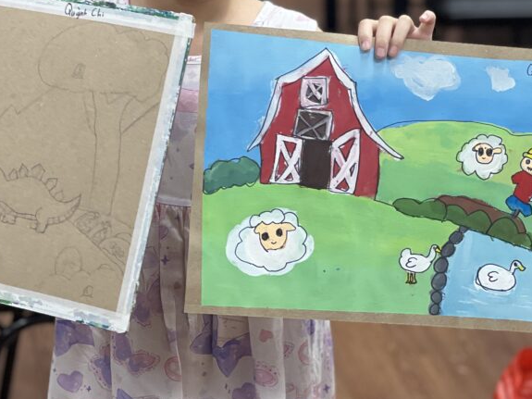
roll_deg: +1.5
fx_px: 2059
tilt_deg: -14.8
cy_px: 70
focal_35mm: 134
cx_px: 216
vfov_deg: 11.0
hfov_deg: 14.7
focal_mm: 9
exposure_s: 1/50
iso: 160
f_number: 2.8
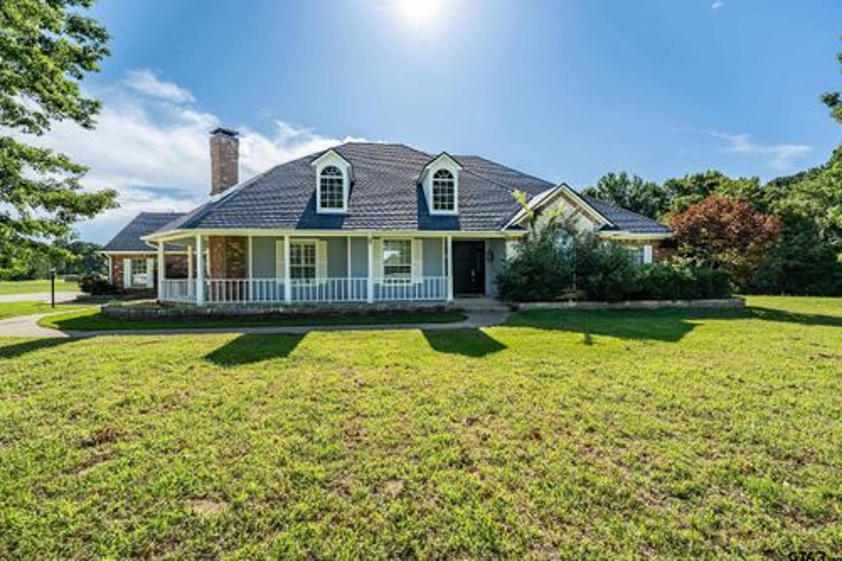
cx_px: 421
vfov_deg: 73.7
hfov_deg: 96.8
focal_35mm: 16
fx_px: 374
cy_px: 280
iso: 800
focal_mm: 16
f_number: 8
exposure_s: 1/4000
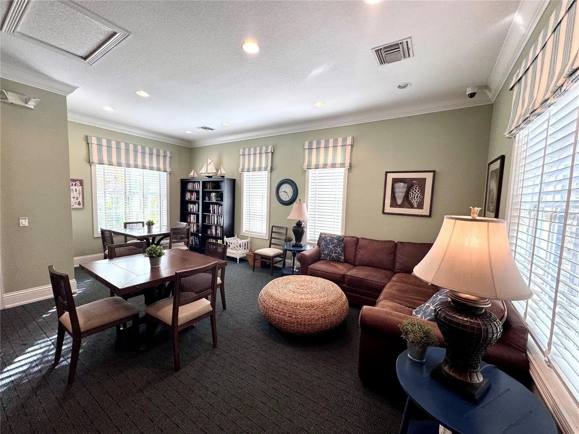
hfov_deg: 102.1
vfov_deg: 85.7
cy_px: 217
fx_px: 234
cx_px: 290
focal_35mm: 14
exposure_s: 1/120
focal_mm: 2.22
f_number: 2.2
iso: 125
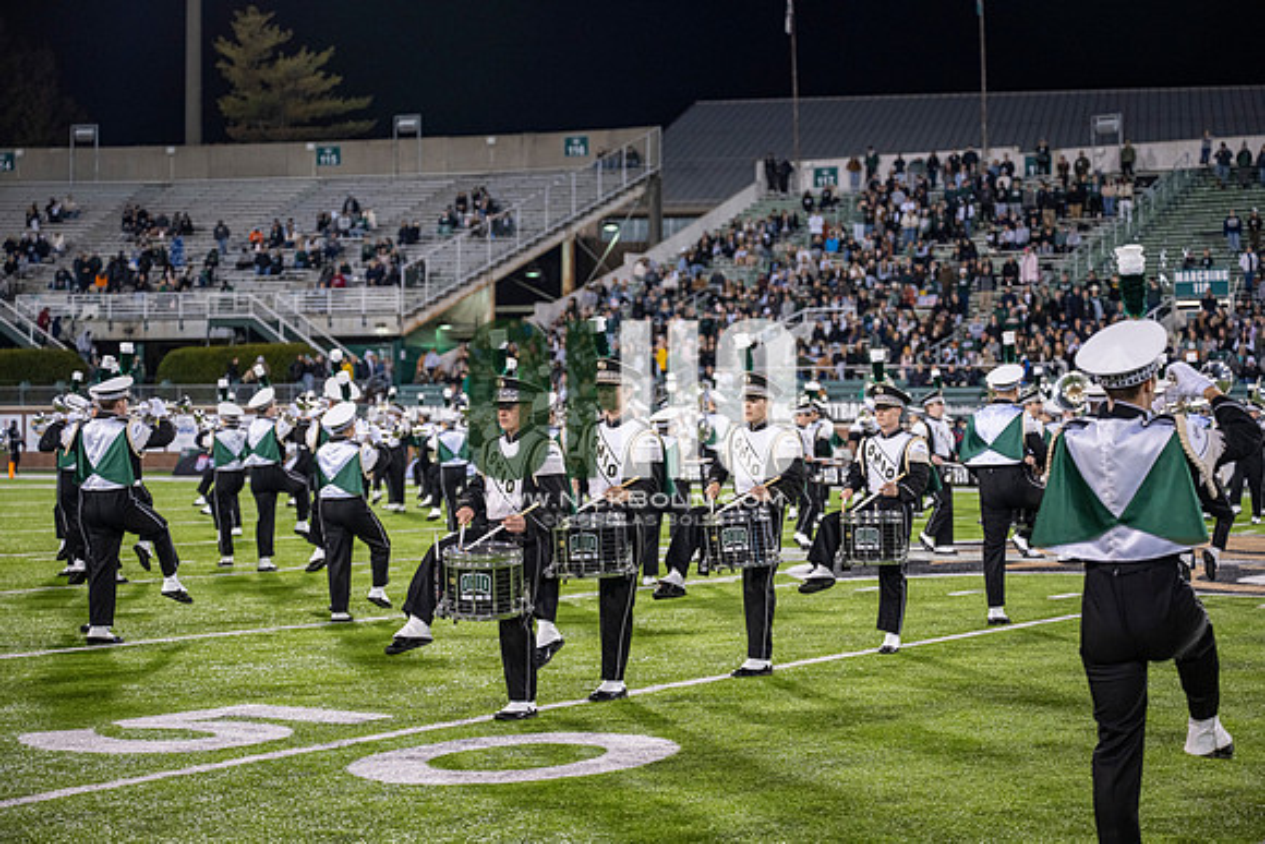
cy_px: 422
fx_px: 2460
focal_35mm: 70
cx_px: 632
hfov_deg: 28.8
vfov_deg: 19.5
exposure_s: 1/500
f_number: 3.2
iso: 1250
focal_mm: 70
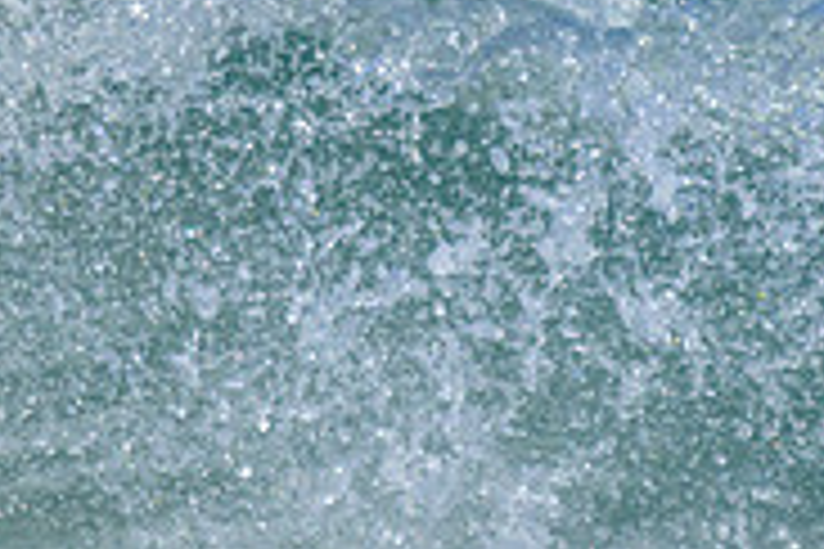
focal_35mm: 2436
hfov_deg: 0.8
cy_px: -309
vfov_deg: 0.6
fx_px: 55753
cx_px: -63
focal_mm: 560
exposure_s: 1/2000
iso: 1600
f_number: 8
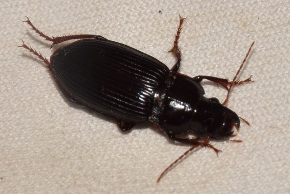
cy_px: 97
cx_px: 145
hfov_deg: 9.8
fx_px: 1693
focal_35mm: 210
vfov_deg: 6.6
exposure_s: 1/200
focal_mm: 140
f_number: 14
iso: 500
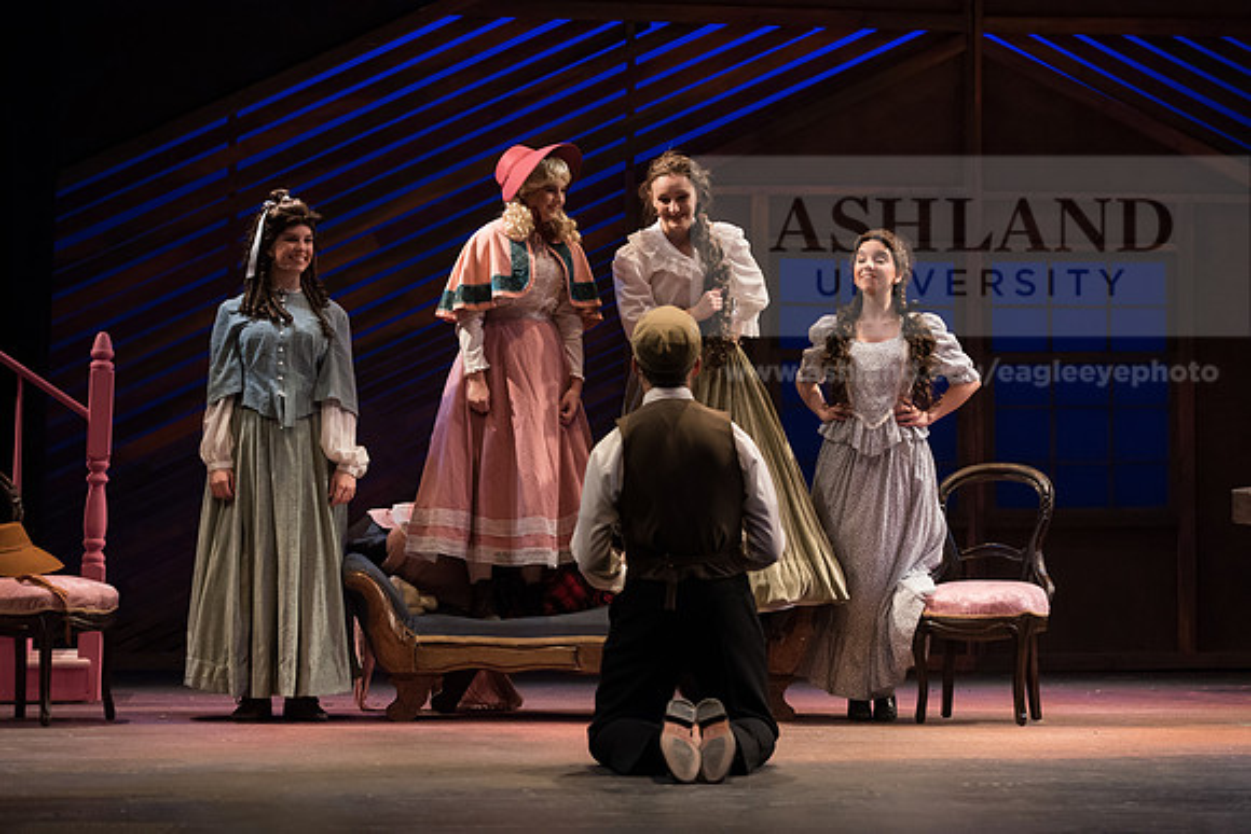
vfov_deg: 15.2
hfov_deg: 22.6
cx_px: 626
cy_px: 417
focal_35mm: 90
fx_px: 3128
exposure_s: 1/400
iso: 3200
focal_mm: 90
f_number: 4
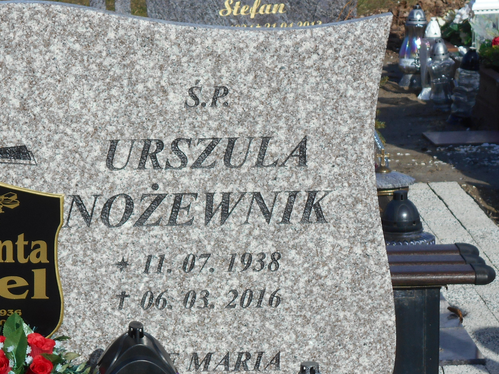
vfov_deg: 10.6
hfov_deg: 14.0
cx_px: 134
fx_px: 2018
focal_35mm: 140
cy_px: 272
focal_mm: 15.4
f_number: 6.3
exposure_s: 1/500
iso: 80
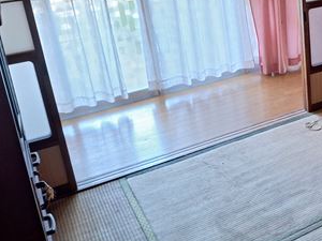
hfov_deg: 35.1
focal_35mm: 49
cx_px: 325
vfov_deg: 29.2
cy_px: 61
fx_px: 456
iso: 400
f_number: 1.8
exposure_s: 1/20
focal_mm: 5.54
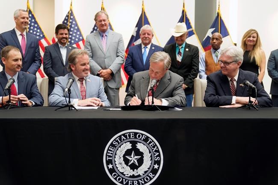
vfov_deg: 33.4
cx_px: 139
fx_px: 309
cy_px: 92
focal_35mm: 40
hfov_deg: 48.5
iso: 640
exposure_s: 1/200
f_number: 2.8
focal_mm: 40
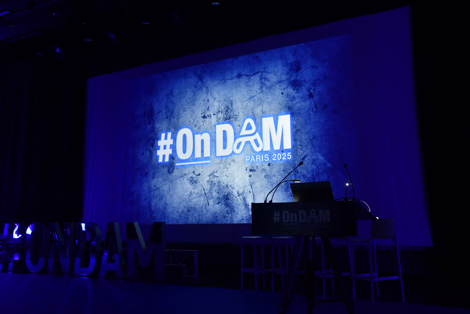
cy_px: 157
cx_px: 235
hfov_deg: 57.2
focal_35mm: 33
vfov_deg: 40.0
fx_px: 431
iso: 1600
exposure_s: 1/50
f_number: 5.6
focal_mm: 22
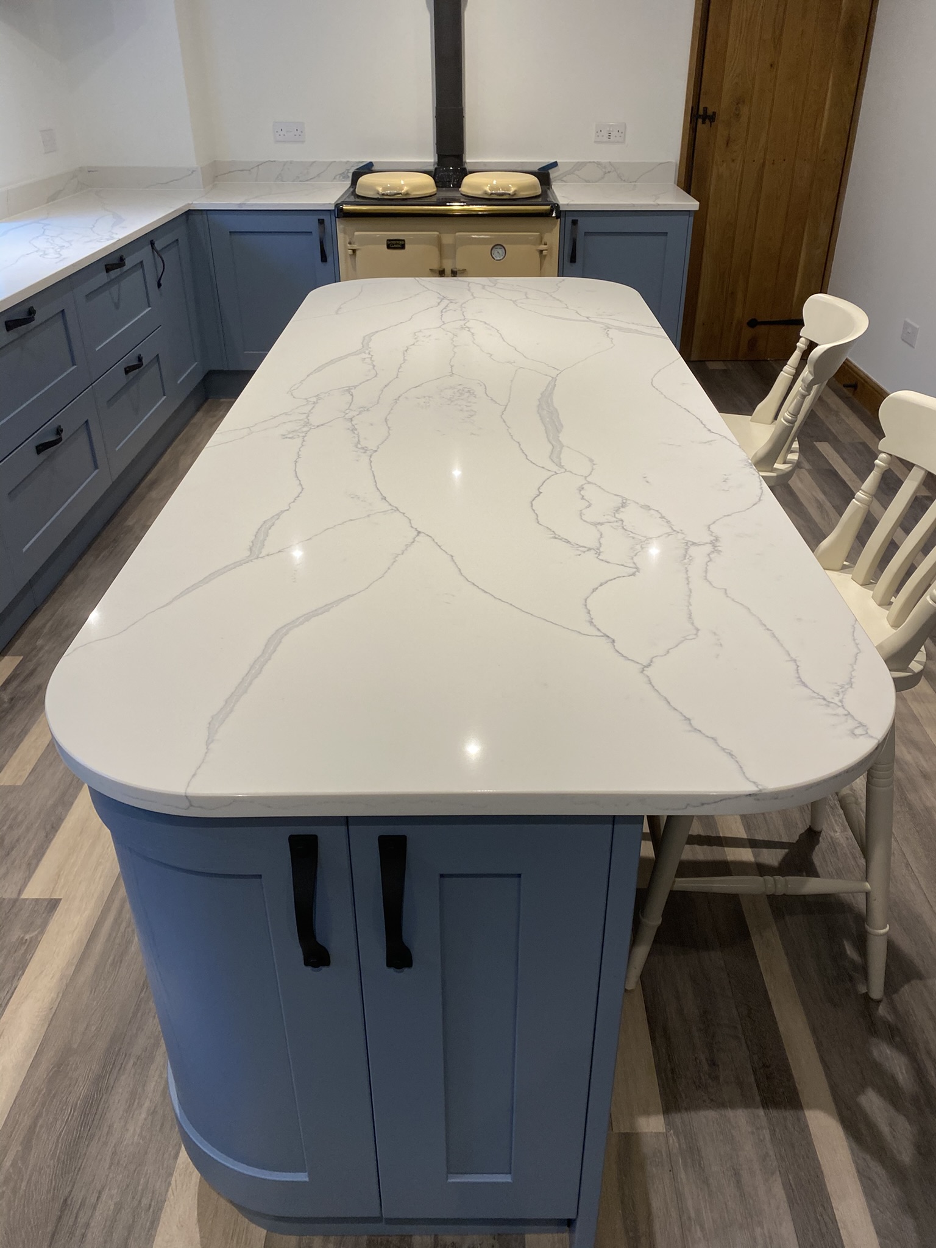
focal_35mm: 26
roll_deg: +0.3
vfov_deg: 67.3
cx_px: 468
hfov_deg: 53.1
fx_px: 937
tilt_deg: -28.6
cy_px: 624
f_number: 1.8
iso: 100
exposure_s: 1/100
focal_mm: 4.25
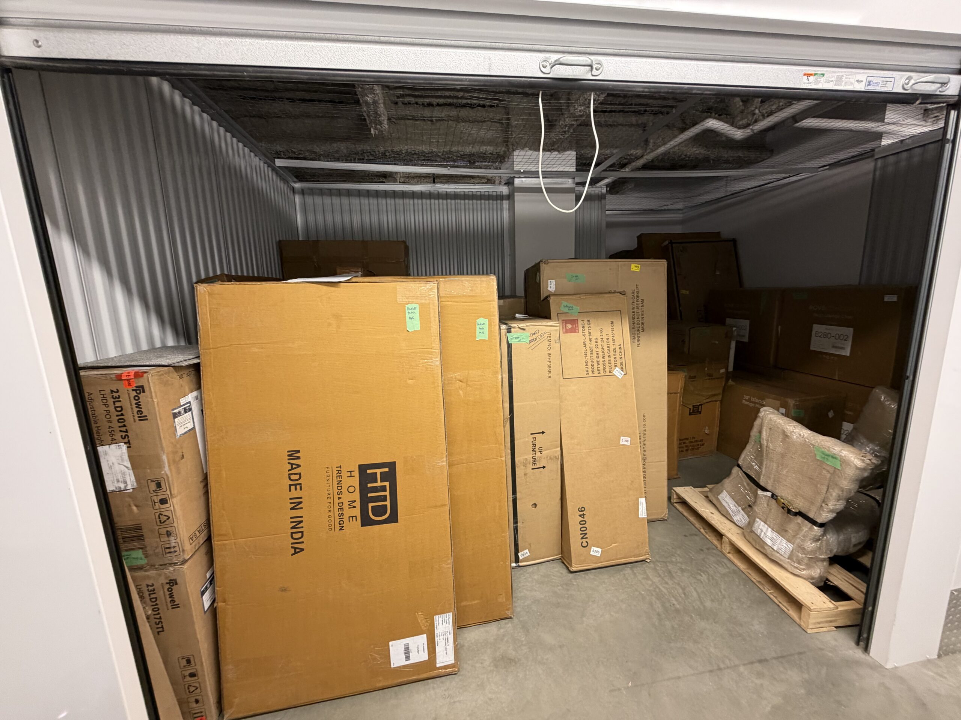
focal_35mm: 14
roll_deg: +2.0
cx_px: 480
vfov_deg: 85.7
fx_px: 389
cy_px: 360
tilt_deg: -12.1
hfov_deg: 102.1
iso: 250
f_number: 2.2
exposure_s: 1/60
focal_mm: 2.22
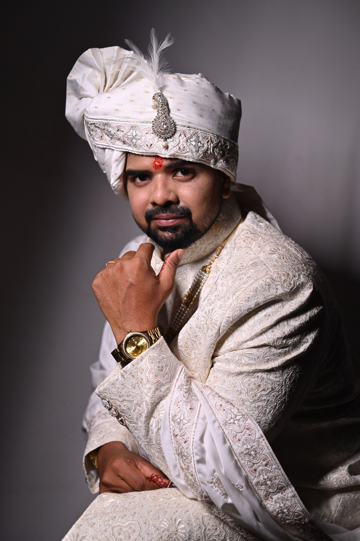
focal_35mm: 49
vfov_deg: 40.4
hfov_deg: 27.5
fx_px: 736
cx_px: 180
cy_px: 270
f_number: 2.8
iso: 1000
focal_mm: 49
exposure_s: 1/200
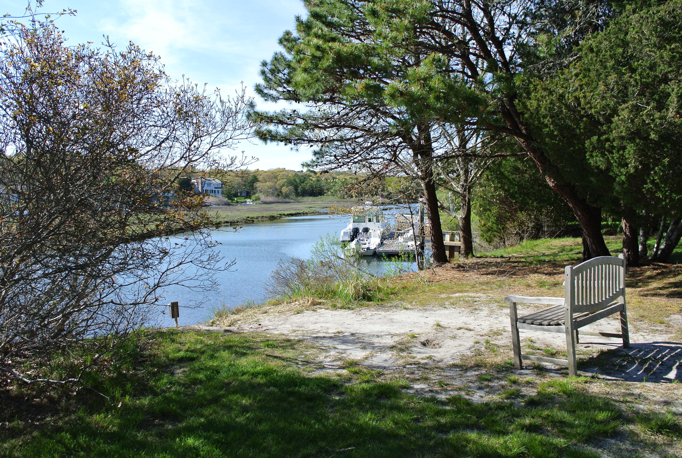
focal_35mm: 27
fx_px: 513
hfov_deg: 67.3
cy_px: 229
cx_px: 341
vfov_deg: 48.1
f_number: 4.5
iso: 100
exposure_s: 1/500
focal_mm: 10
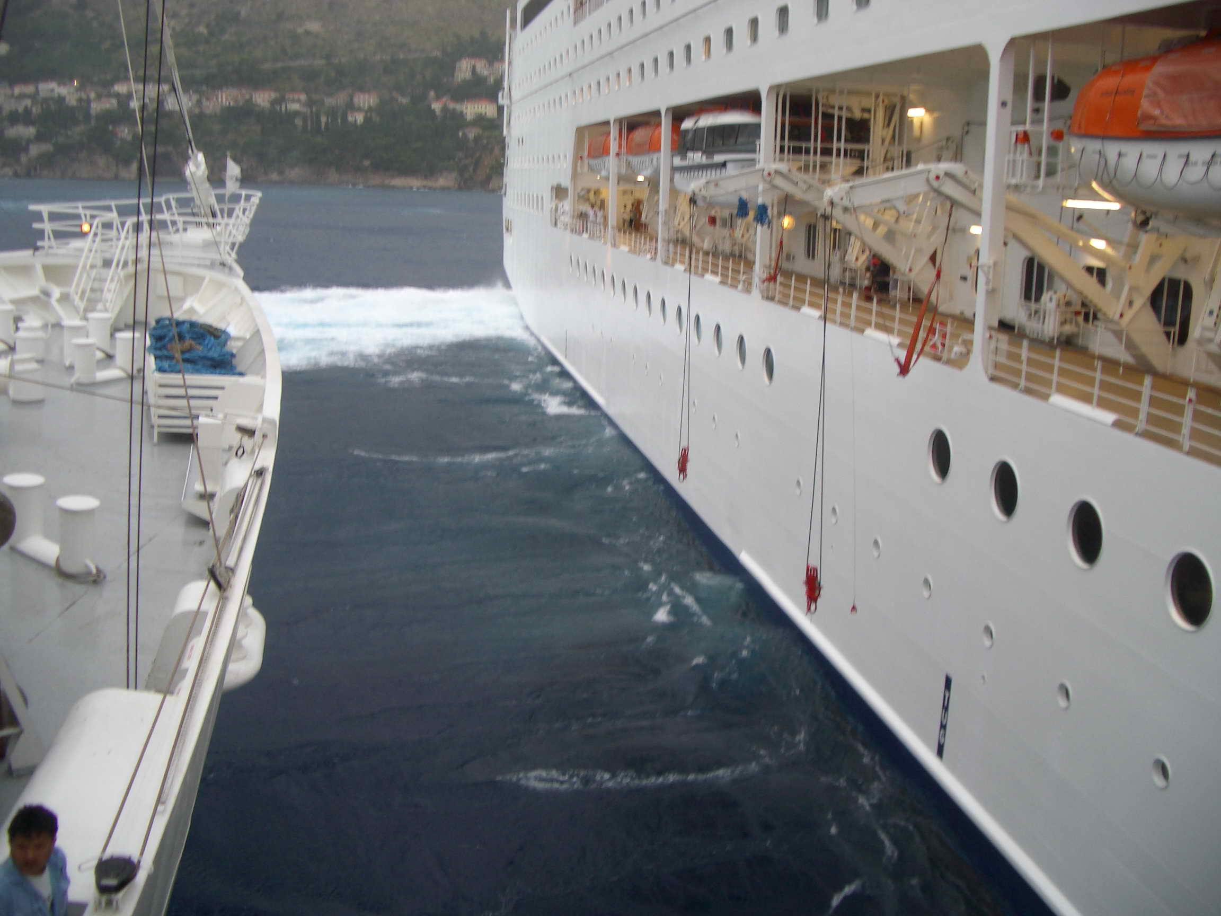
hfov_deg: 52.6
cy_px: 458
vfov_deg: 40.7
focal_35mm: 35
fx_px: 1235
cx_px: 610
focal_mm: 5.8
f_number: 2.6
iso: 50
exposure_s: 1/60
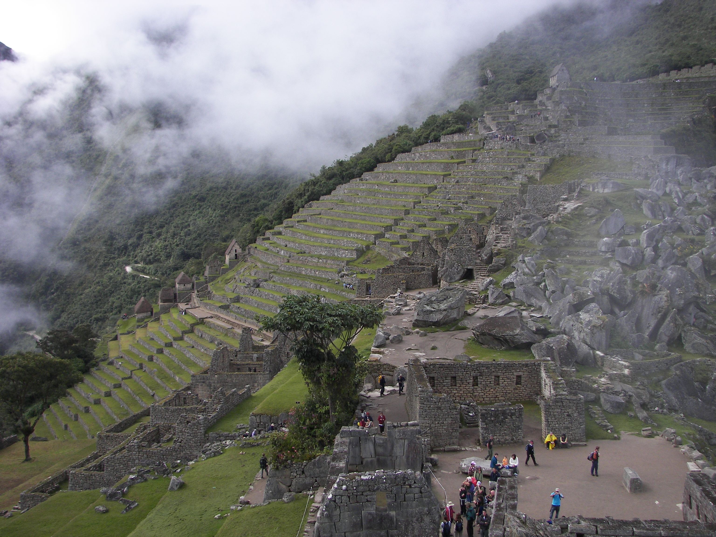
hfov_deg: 51.4
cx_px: 358
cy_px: 268
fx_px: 745
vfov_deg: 39.7
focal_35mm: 36
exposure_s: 1/800
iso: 64
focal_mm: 6
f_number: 2.8
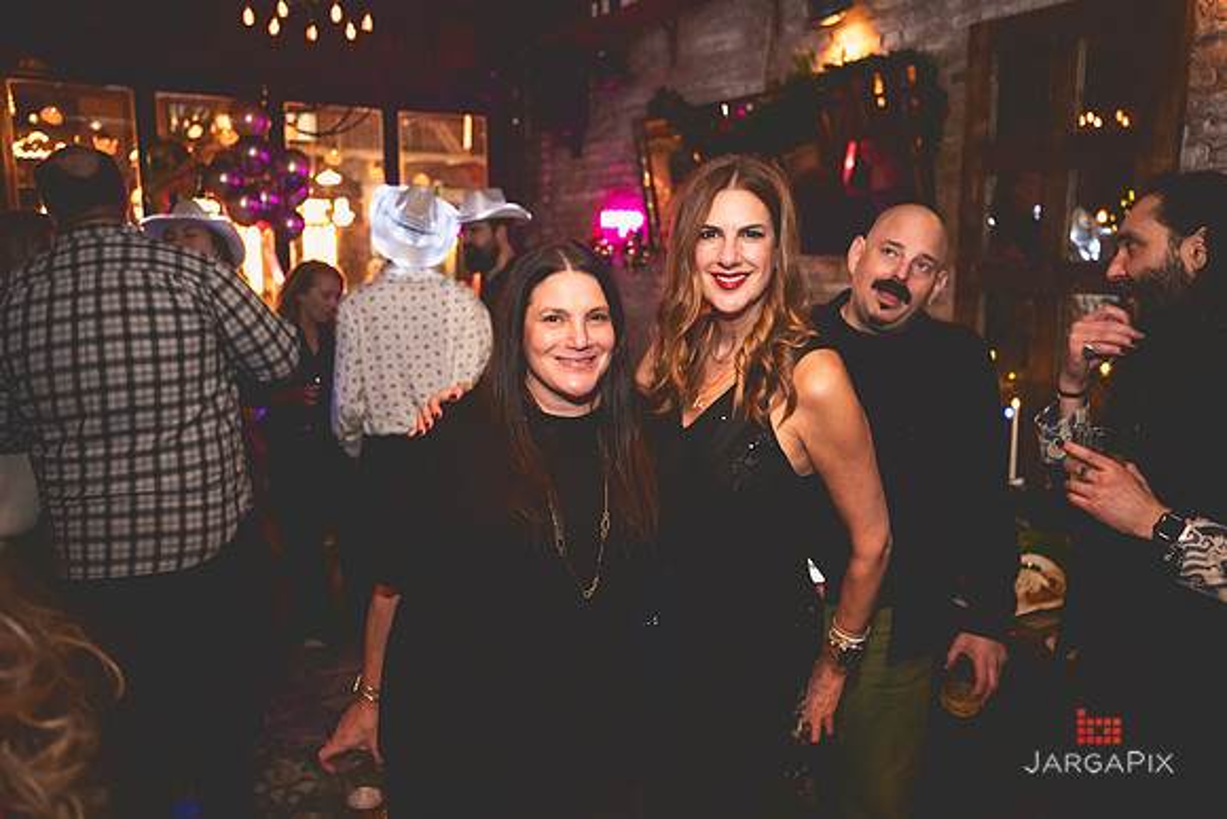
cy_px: 410
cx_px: 614
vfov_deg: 47.5
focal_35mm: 27
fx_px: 931
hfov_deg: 66.8
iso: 3200
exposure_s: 1/100
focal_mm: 27
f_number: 2.8
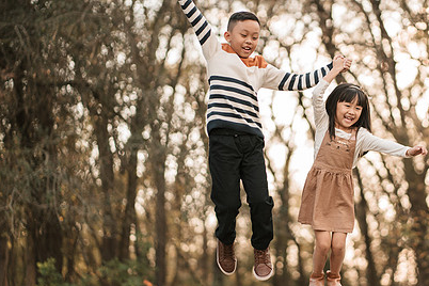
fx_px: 1513
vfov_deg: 10.8
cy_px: 130
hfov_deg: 16.1
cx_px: 289
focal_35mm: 127
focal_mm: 85
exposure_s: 1/1000
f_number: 2
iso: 320
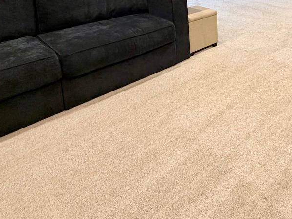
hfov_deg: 44.7
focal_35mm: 35
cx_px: 292
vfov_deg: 34.4
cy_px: -29
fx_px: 295
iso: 320
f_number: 2.2
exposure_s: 1/60
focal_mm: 2.22
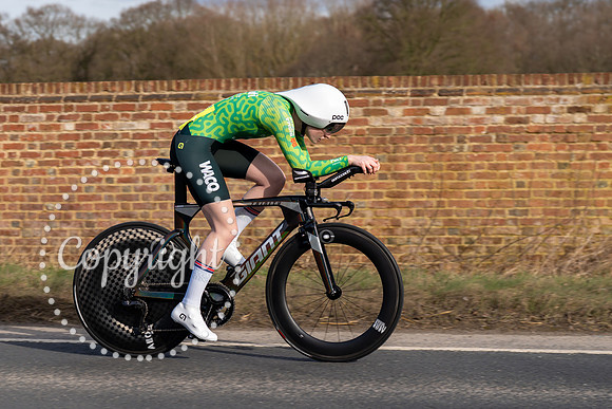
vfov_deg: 14.1
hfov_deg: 20.9
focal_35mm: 97
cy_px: 144
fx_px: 1654
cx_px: 205
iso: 100
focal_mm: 70
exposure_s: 1/800
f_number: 4
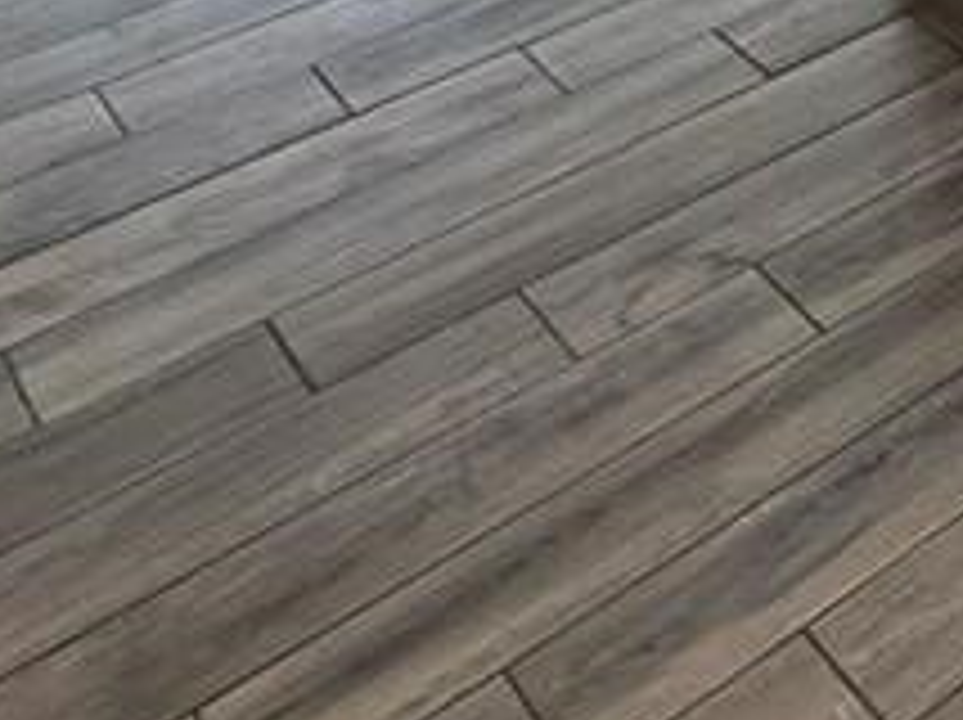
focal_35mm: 67
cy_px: -770
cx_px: 1994
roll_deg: -0.6
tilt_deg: -11.0
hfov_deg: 18.0
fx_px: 1862
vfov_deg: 16.2
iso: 320
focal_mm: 2.22
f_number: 2.2
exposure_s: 1/120
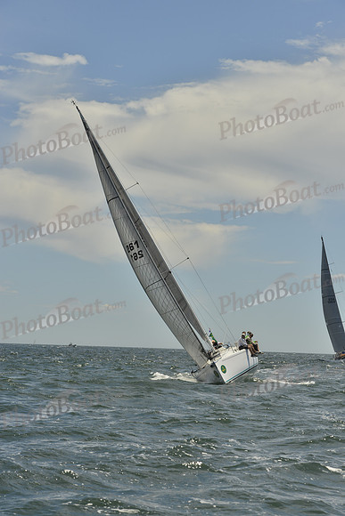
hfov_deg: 14.4
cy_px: 258
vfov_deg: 21.5
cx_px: 172
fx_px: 1365
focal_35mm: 95
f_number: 10
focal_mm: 95
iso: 280
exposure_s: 1/1600
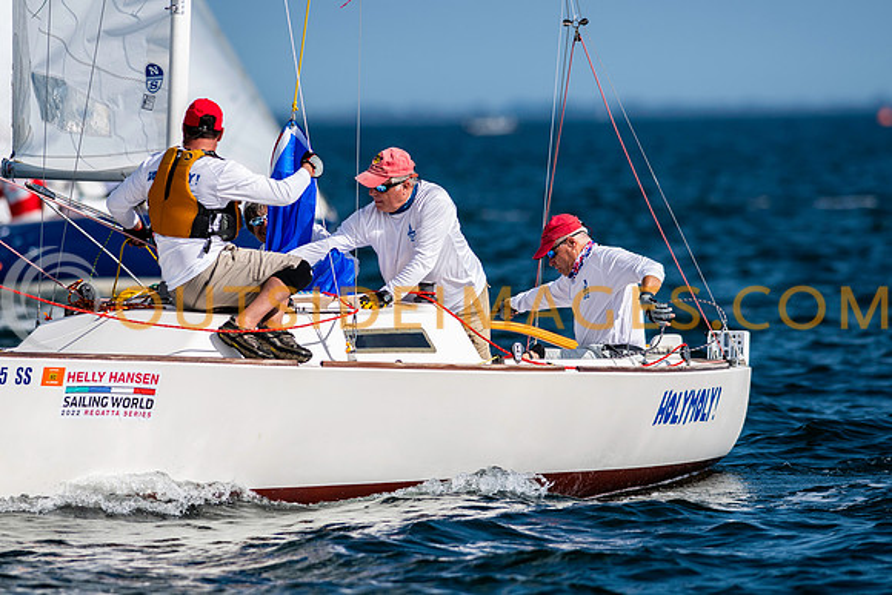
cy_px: 298
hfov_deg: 4.6
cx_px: 446
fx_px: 11152
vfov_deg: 3.1
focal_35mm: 450
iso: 200
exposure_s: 1/4000
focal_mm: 300
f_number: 5
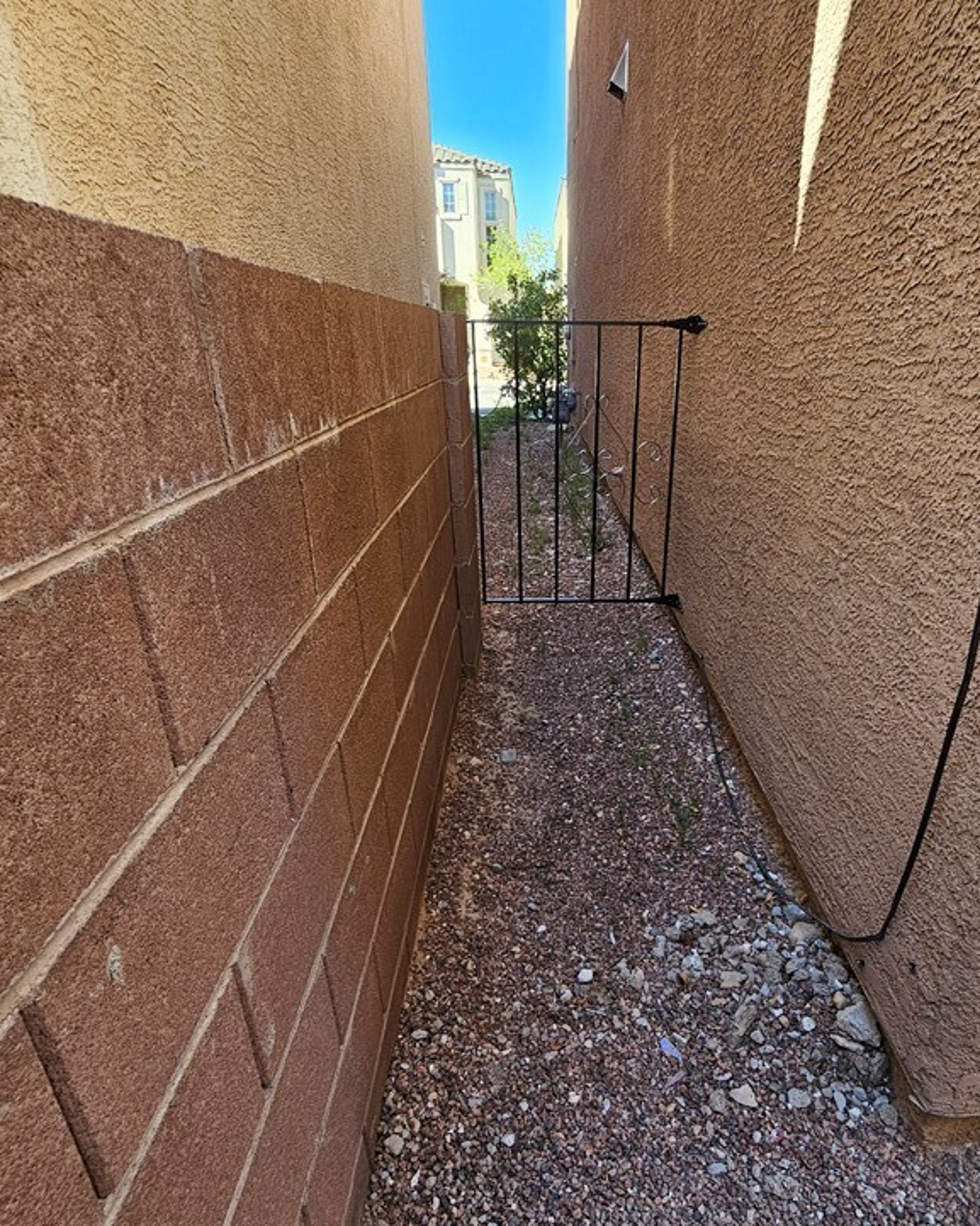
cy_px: 674
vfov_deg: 86.1
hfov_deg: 73.0
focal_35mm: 18
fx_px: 653
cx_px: 588
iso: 50
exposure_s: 1/165
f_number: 2.2
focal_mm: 2.2
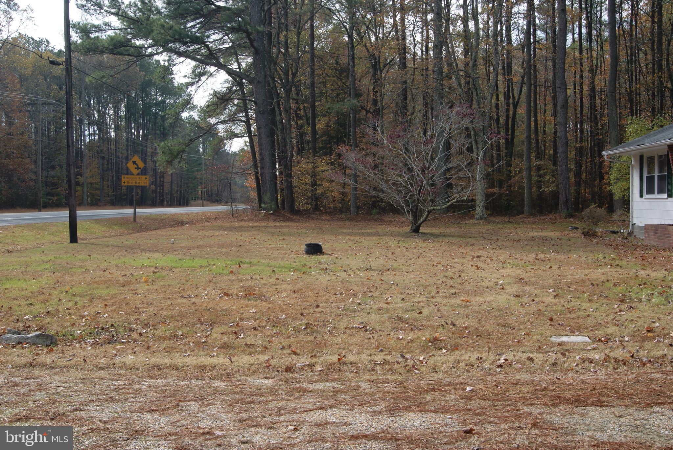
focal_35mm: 39
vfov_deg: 34.3
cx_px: 336
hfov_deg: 49.5
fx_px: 730
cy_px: 225
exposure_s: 1/80
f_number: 11
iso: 100
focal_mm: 26
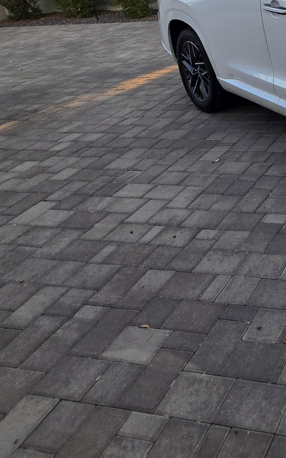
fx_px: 424
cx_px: 414
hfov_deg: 27.5
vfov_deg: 49.9
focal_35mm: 34
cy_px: 39
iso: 32
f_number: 1.9
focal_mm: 2.2
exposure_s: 1/873
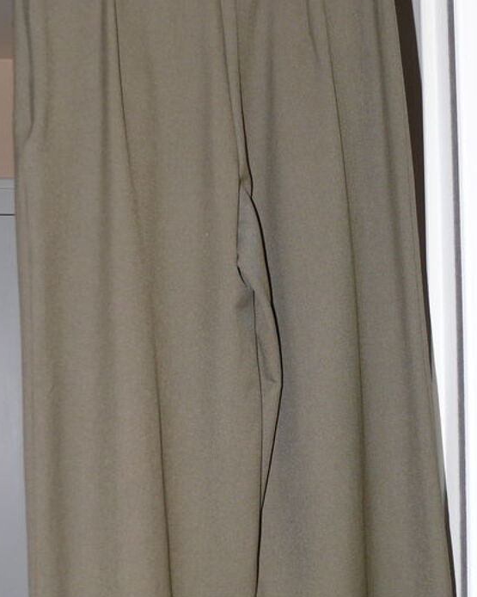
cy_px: 381
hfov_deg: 20.4
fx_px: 1324
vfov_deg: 25.3
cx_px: 254
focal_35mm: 75
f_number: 2.8
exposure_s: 1/30
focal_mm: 8.2
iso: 100
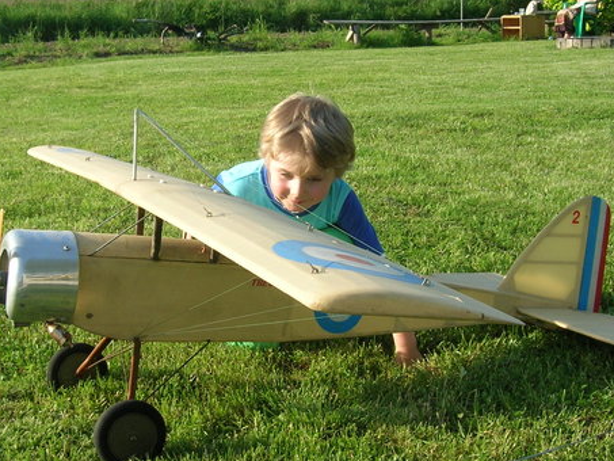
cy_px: 199
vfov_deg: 24.4
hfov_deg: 32.2
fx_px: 1065
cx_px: 289
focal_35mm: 60
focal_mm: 5.7
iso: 50
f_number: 4.9
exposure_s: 1/170
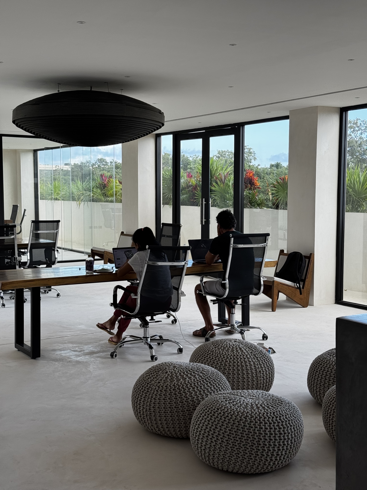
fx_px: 678
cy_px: 245
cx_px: 184
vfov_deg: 39.7
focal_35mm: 48
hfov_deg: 30.3
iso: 64
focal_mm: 6.76
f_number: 1.78
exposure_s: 1/402
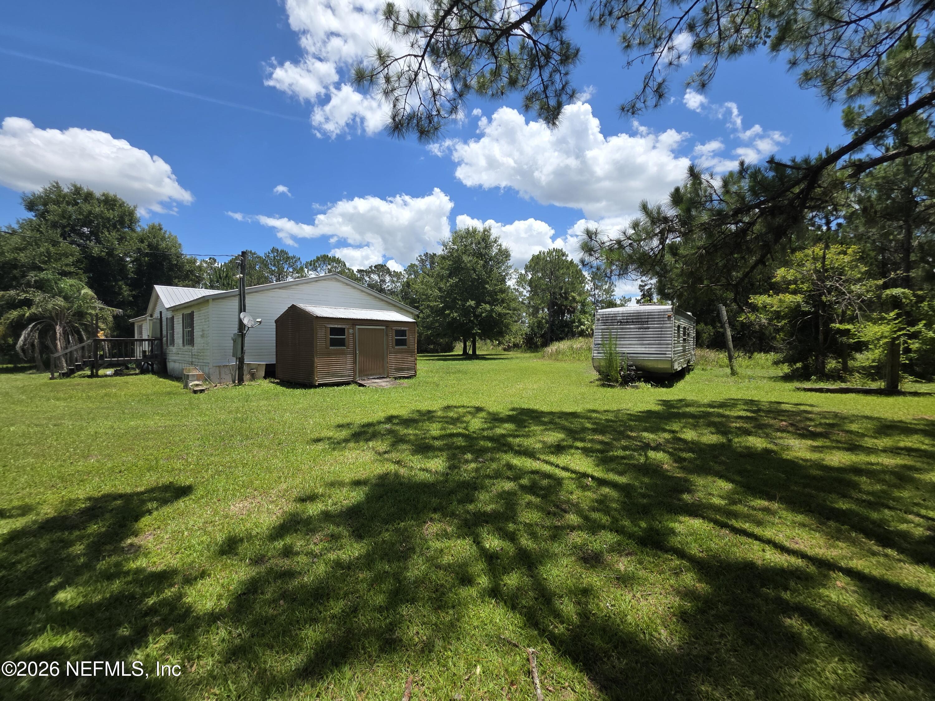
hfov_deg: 106.2
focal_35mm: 13
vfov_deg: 89.9
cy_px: 350
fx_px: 351
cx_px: 468
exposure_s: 1/2128
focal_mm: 2.2
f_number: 1.9
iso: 40
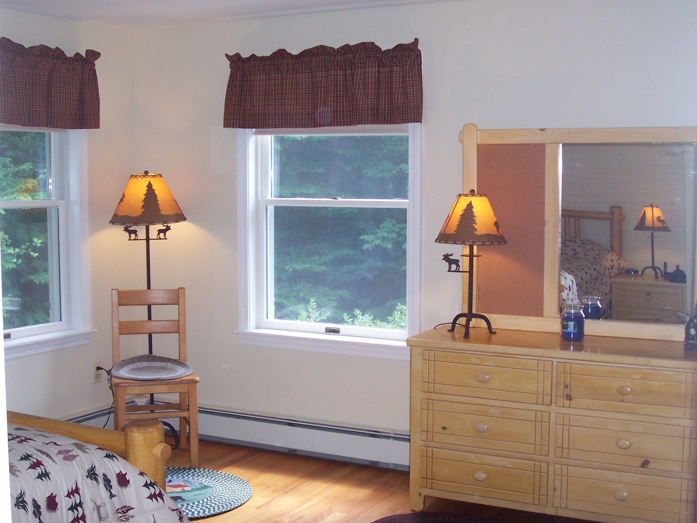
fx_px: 926
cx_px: 348
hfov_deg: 41.2
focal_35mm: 46
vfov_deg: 31.5
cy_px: 262
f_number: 3
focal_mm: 7
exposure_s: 1/60
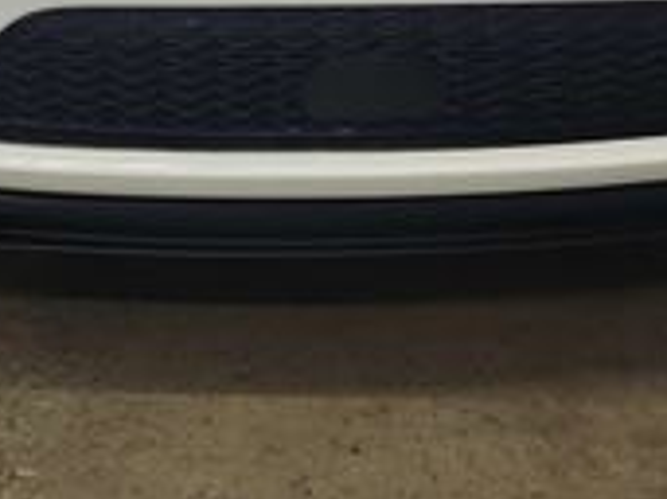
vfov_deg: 21.1
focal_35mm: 63
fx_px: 1213
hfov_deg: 30.7
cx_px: 351
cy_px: -150
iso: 125
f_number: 1.8
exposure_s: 1/120
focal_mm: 5.4
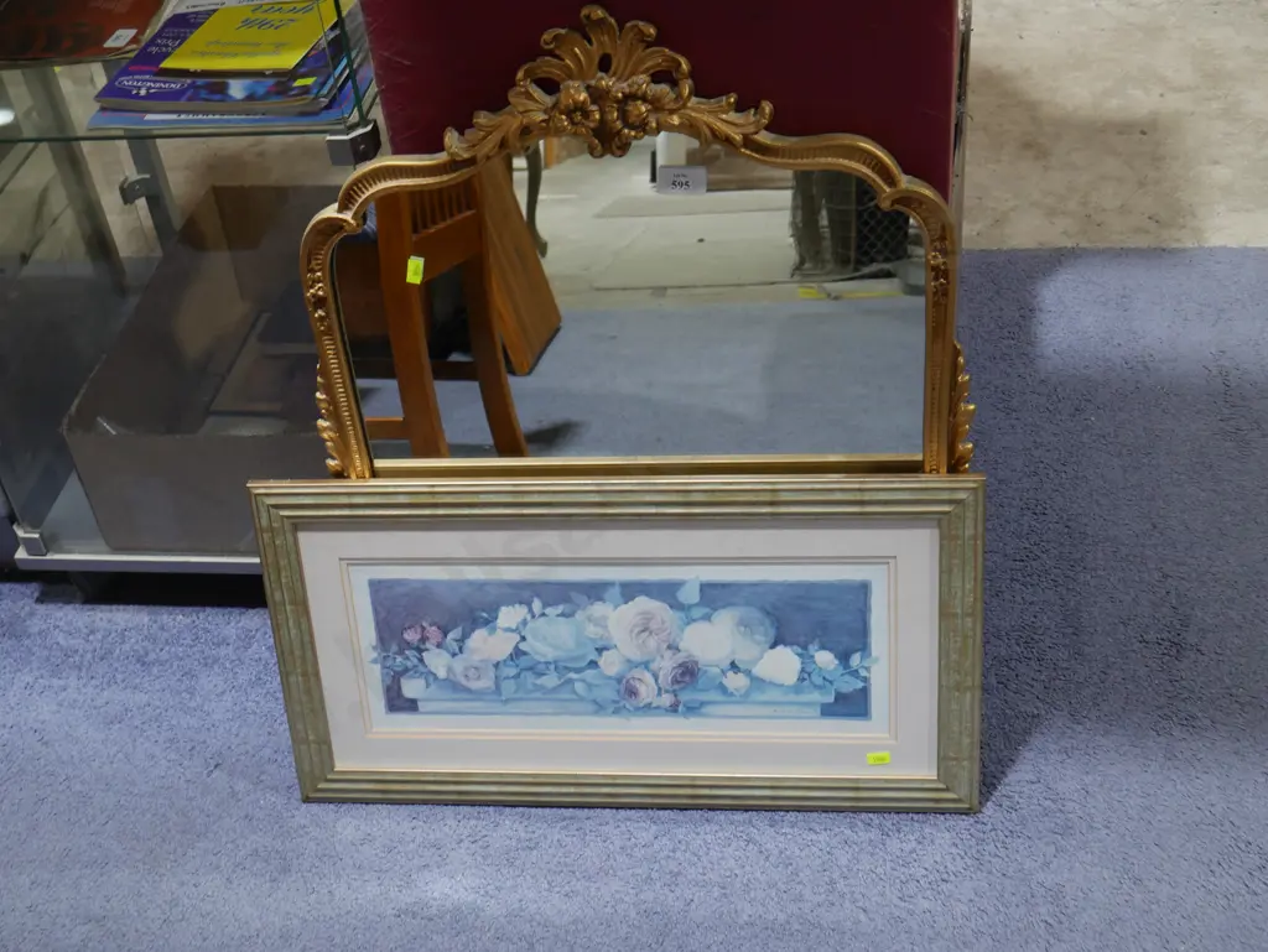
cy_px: 476
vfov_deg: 31.5
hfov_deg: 41.2
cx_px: 634
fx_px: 1686
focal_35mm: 46
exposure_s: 1/60
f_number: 5.1
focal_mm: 23
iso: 500
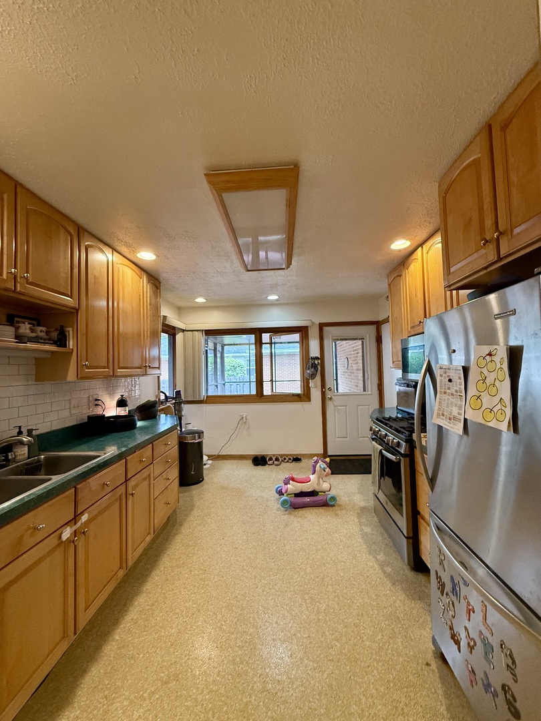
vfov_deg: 102.1
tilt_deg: +3.3
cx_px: 270
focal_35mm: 14
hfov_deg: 85.7
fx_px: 292
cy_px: 360
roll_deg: +0.4
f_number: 2.2
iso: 400
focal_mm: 2.22
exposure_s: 1/120
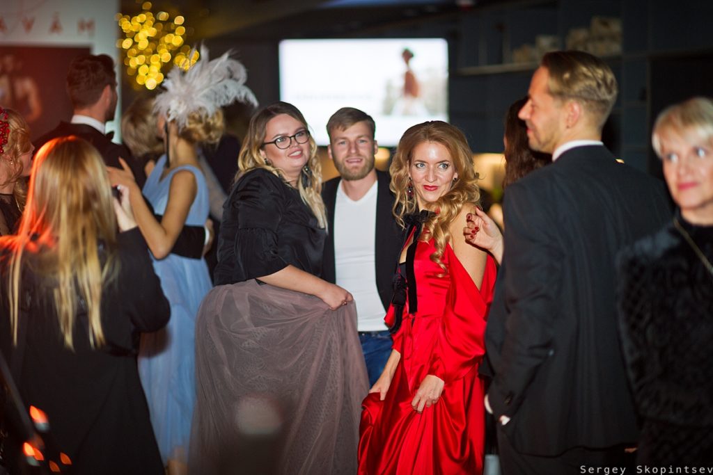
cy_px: 238
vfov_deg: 16.1
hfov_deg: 23.9
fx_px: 1684
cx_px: 356
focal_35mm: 85
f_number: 1.4
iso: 450
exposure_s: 1/250
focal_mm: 85
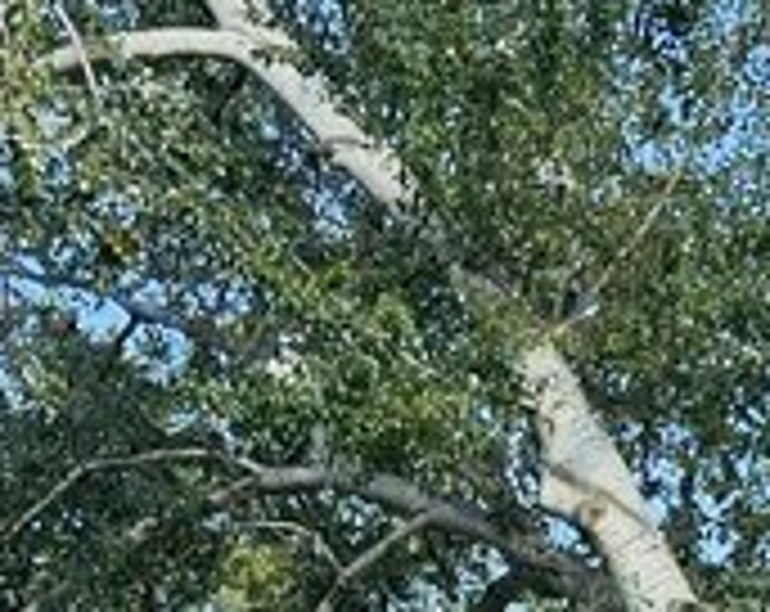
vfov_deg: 8.3
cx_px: 1792
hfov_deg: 10.6
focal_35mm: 158
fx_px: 3592
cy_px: 1800
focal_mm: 6.3
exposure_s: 1/232
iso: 10
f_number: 1.7
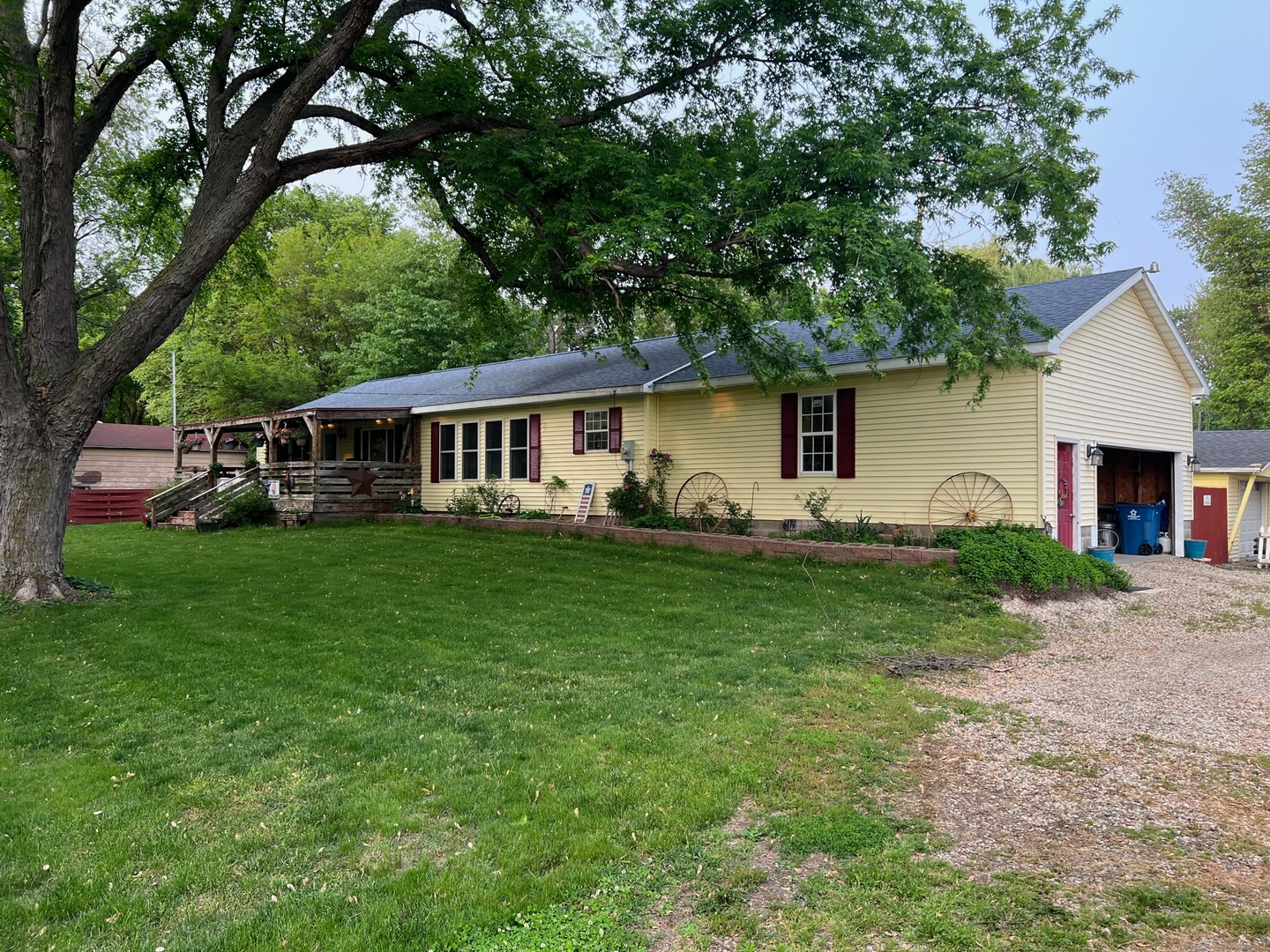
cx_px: 635
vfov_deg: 53.1
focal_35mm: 26
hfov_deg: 67.3
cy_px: 476
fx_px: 954
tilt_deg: +0.8
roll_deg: +0.4
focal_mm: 5.7
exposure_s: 1/215
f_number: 1.5
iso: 40
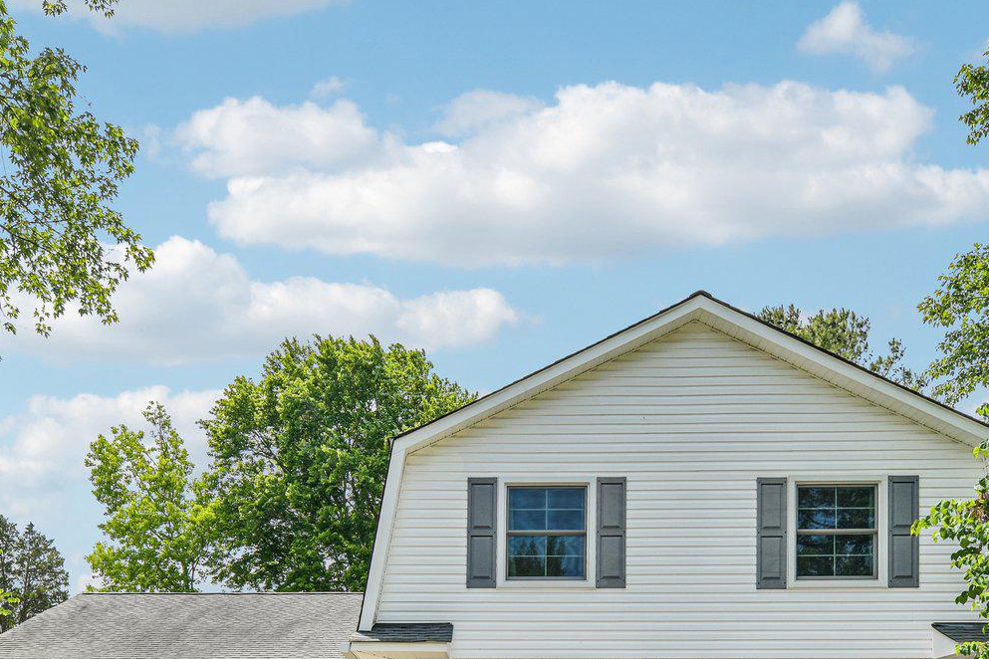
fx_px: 907
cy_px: 547
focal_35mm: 33
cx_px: 464
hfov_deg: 57.2
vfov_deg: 38.2
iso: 100
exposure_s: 1/250
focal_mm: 16
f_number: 8
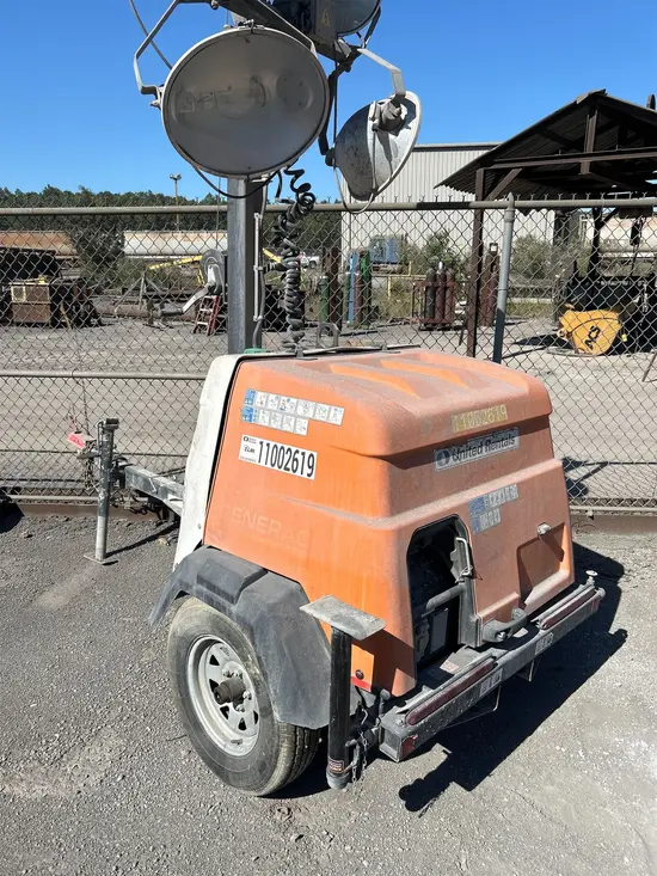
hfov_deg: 53.1
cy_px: 438
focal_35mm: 26
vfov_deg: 67.3
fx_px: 658
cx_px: 328
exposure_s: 1/4831
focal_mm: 5.7
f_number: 1.5
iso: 50
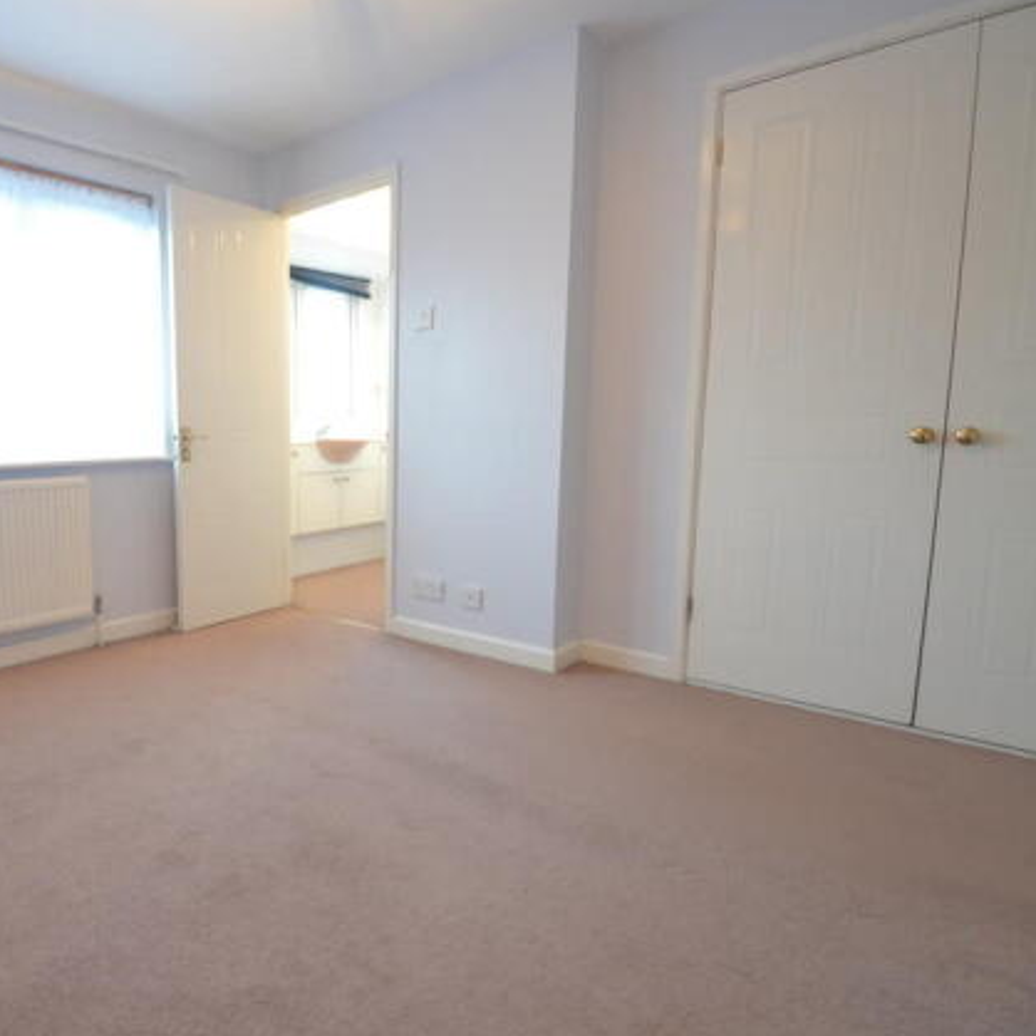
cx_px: 229
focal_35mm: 20
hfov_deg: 68.7
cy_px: 514
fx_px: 677
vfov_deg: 74.8
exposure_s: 1/4
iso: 200
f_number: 5
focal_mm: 10
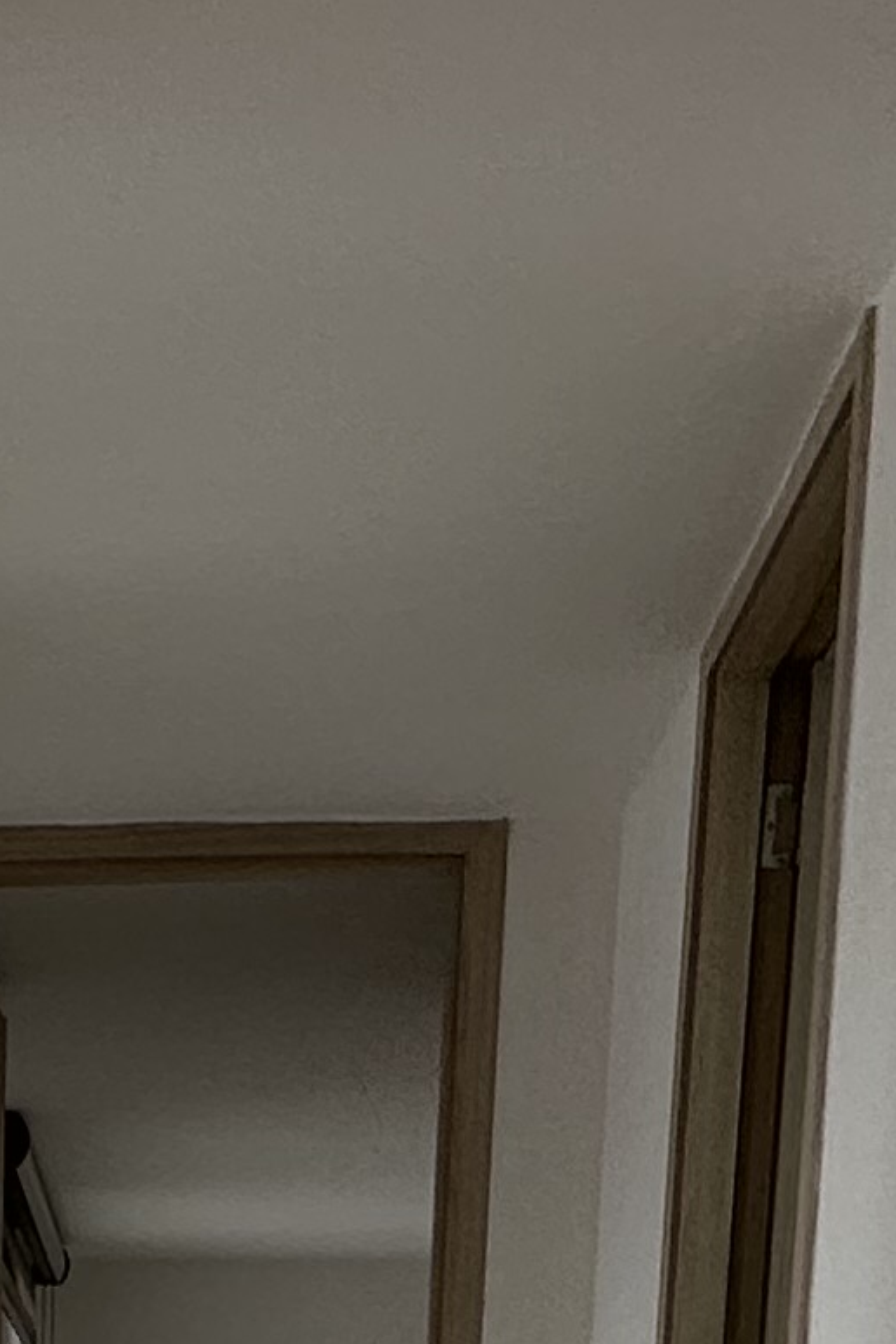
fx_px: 2836
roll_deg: -1.0
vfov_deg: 20.2
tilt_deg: -12.5
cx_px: -23
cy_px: 2338
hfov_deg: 17.5
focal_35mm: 76
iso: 64
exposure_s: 1/120
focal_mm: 2.22
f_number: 2.2
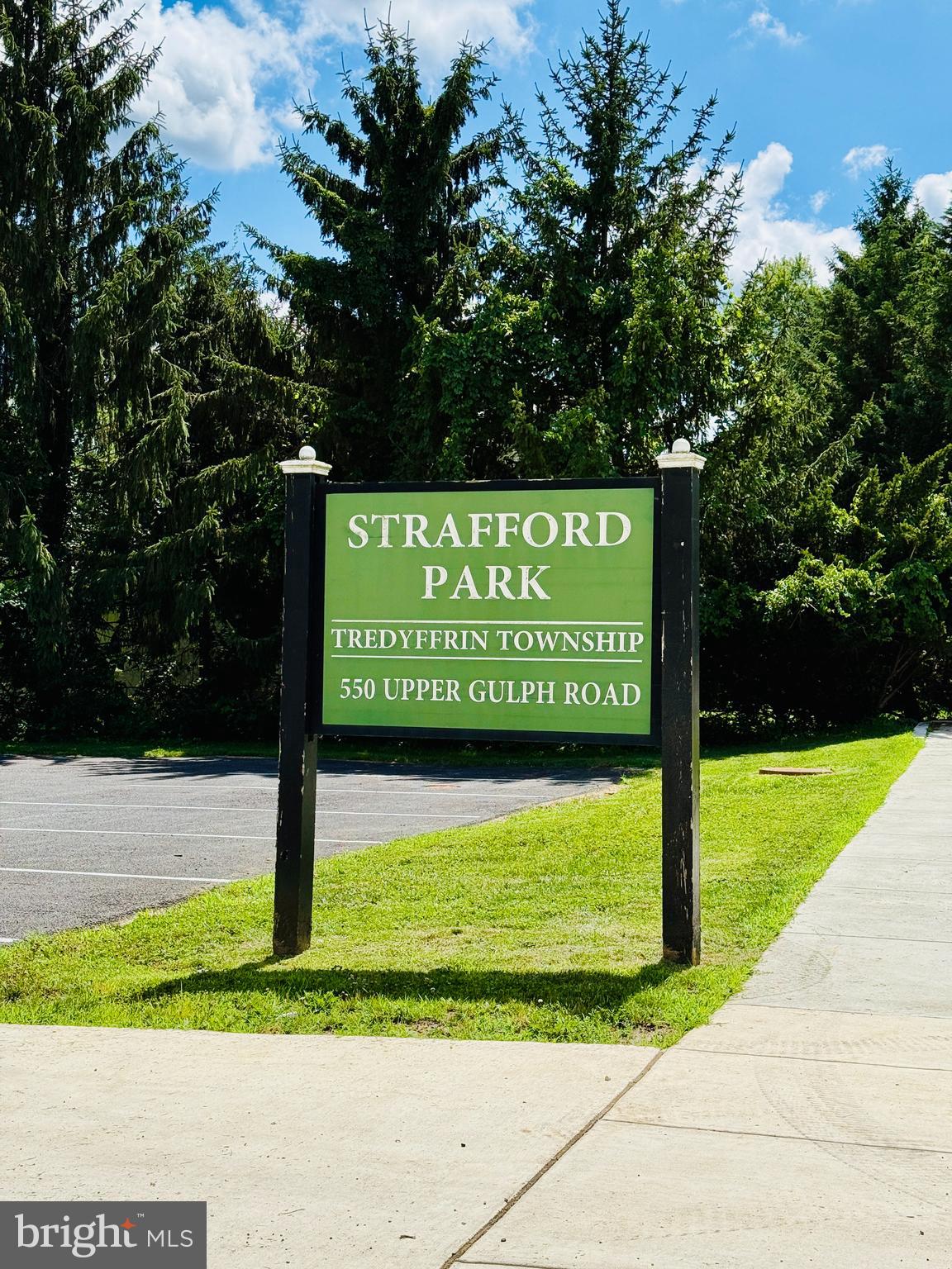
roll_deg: -1.3
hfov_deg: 30.3
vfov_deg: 39.7
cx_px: 476
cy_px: 634
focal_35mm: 48
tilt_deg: +1.1
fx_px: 1760
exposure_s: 1/5587
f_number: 1.78
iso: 64
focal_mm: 6.76
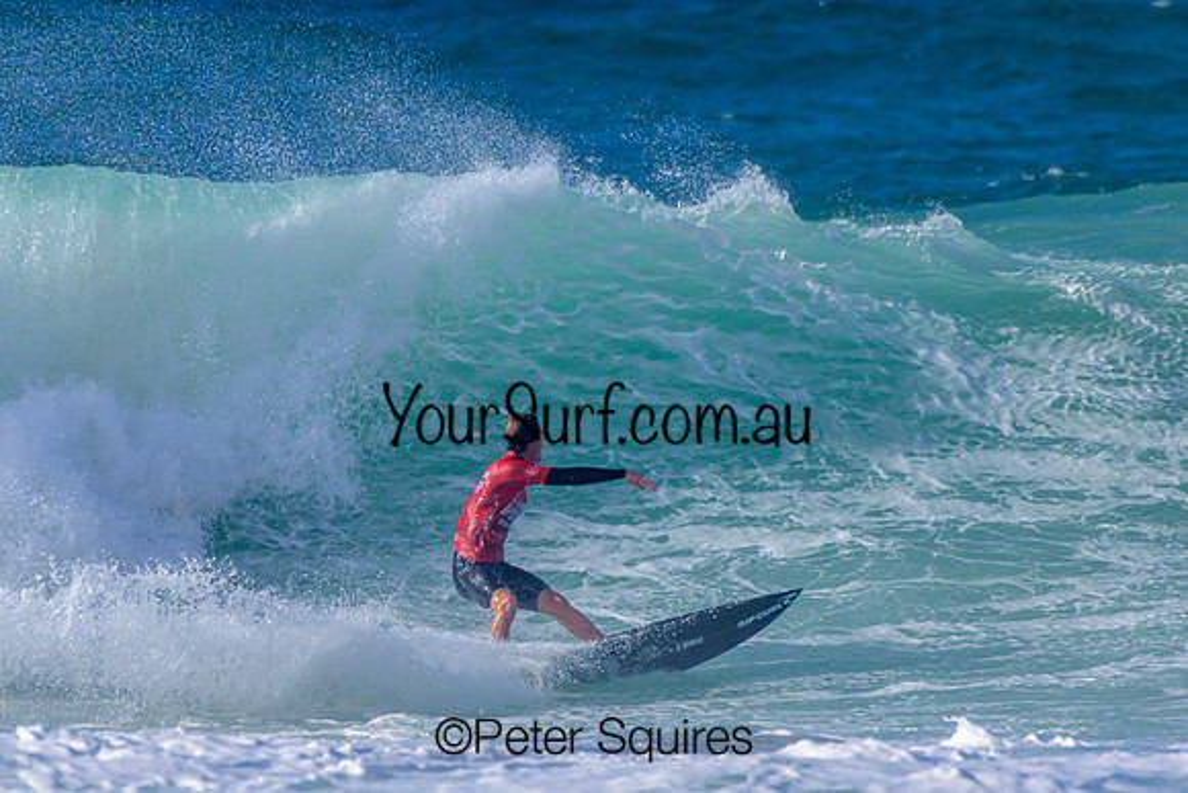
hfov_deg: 2.1
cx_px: 594
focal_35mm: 1000
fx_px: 33006
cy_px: 396
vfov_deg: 1.4
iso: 800
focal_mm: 1000
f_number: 11
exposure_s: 1/2500
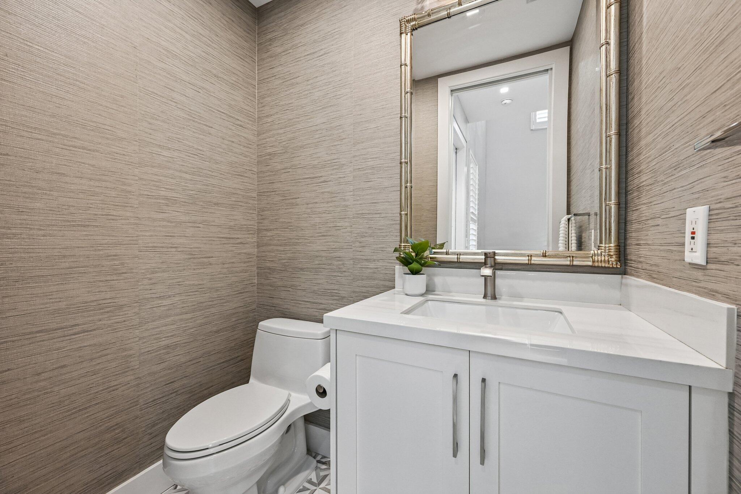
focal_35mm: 14
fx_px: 288
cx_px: 370
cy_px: 247
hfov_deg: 104.3
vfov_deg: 81.2
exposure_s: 1/60
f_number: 8
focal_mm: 14
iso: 2500
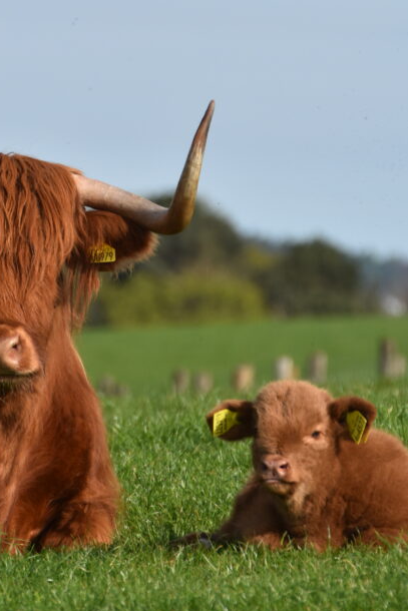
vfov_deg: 3.0
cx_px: 92
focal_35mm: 680
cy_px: 112
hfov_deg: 2.0
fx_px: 11553
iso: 200
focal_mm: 270
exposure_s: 1/800
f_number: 7.1
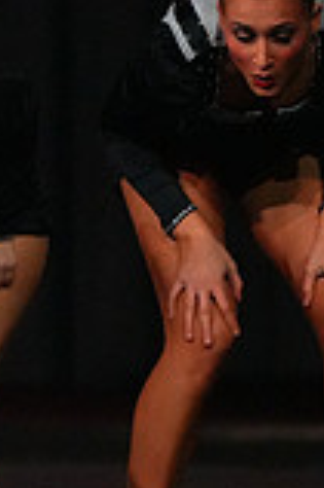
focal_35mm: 1101
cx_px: -509
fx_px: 14895
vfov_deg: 1.9
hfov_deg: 1.2
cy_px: 141
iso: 16000
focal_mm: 300
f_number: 3.5
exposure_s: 1/1250
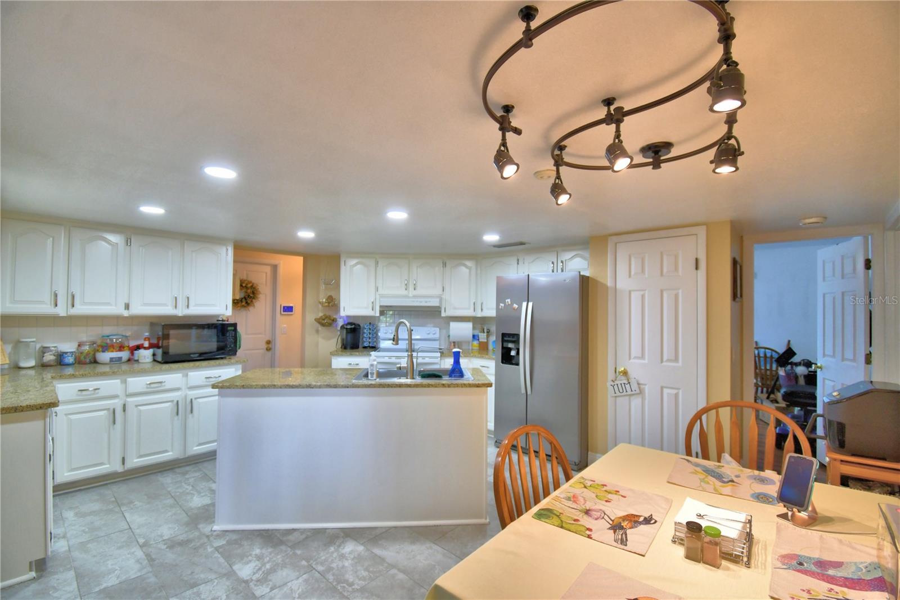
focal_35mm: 15
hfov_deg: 100.4
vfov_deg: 77.3
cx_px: 450
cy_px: 300
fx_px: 375
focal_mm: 10
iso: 400
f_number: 4.5
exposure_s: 1/60
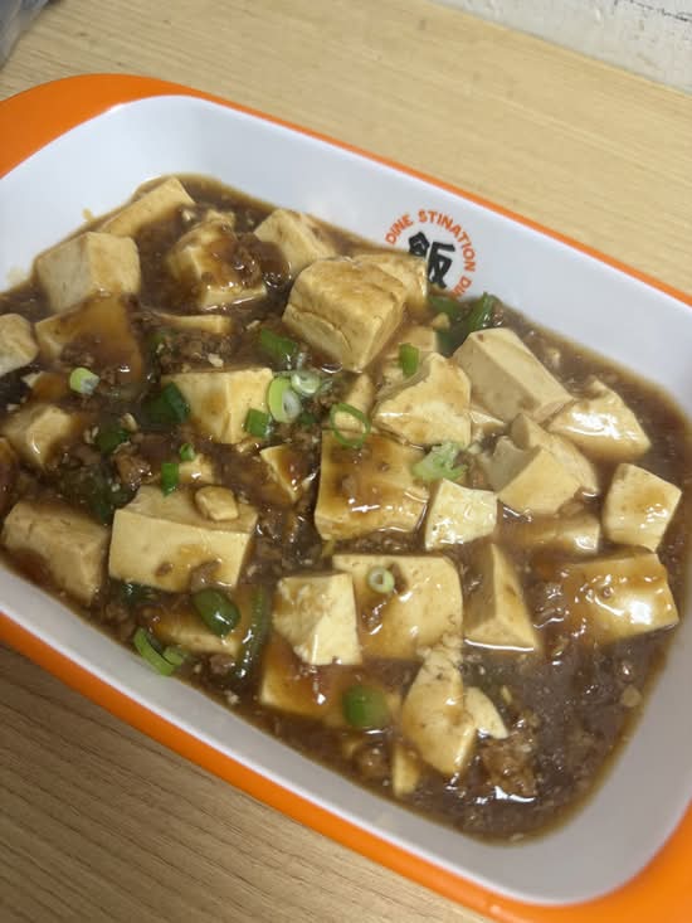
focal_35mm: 24
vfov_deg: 71.6
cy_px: 462
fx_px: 640
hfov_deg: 56.8
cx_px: 346
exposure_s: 1/60
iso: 160
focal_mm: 6.76
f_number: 1.78
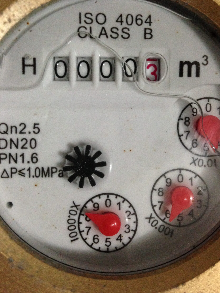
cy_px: 132
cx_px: 120
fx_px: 322
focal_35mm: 38
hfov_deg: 37.7
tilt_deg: -88.8
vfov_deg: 48.9
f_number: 2.4
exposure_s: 1/17
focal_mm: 4.12
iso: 400
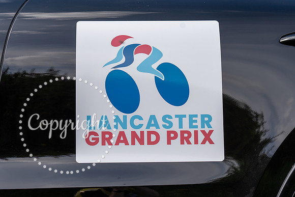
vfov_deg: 19.5
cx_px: 148
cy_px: 98
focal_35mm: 70
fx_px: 574
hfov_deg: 28.8
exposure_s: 1/1000
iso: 100
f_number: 4.5
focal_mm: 70
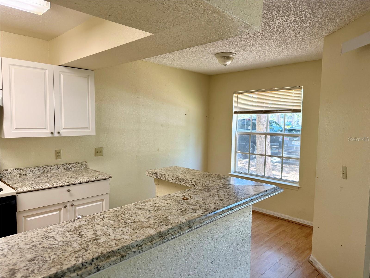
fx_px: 257
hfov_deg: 71.6
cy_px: 139
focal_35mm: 24
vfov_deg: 56.8
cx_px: 185
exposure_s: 1/127
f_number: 1.78
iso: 125
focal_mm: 6.76
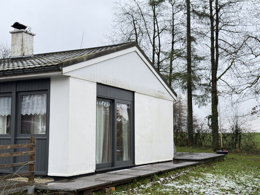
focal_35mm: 48
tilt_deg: +6.4
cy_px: 98
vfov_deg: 30.3
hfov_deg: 39.7
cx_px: 130
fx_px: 361
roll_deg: +0.0
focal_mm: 6.76
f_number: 1.78
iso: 125
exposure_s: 1/73
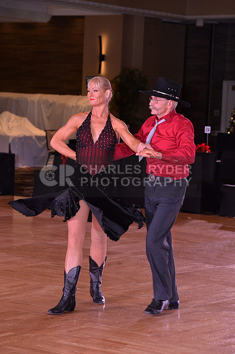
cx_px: 118
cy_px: 177
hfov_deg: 10.1
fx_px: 1326
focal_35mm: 135
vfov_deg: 15.2
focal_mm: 135
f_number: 6.3
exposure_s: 1/250
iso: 2000
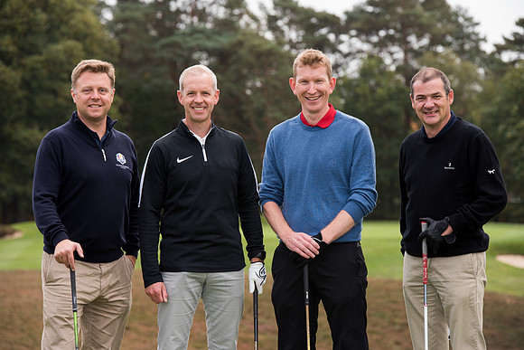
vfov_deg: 7.6
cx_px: 262
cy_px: 175
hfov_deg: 11.4
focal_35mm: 180
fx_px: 2620
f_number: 7.1
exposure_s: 1/250
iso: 400
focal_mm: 180
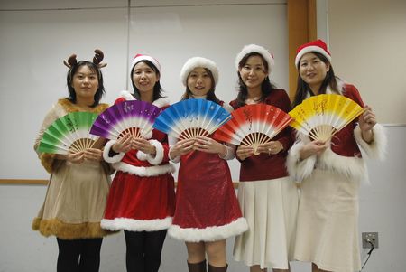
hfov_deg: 57.2
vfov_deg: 40.1
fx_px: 373
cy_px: 136
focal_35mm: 33
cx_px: 203
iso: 200
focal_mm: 22
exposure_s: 1/15
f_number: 3.8
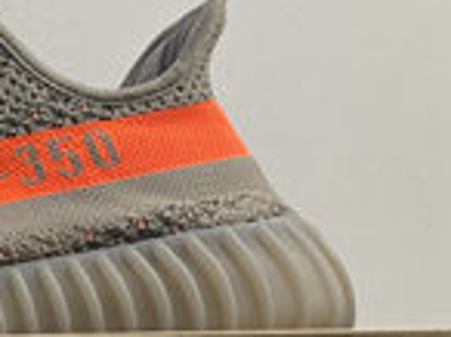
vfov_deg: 11.5
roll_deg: +1.1
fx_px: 1626
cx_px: -395
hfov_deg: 13.8
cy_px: 447
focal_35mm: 125
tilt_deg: +5.6
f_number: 1.8
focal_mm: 4.25
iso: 32
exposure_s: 1/117
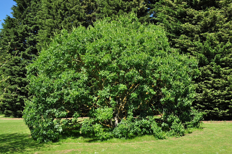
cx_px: 116
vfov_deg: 36.8
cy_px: 77
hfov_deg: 53.2
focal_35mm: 36
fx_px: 232
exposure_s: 1/400
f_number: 8
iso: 200
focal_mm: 24
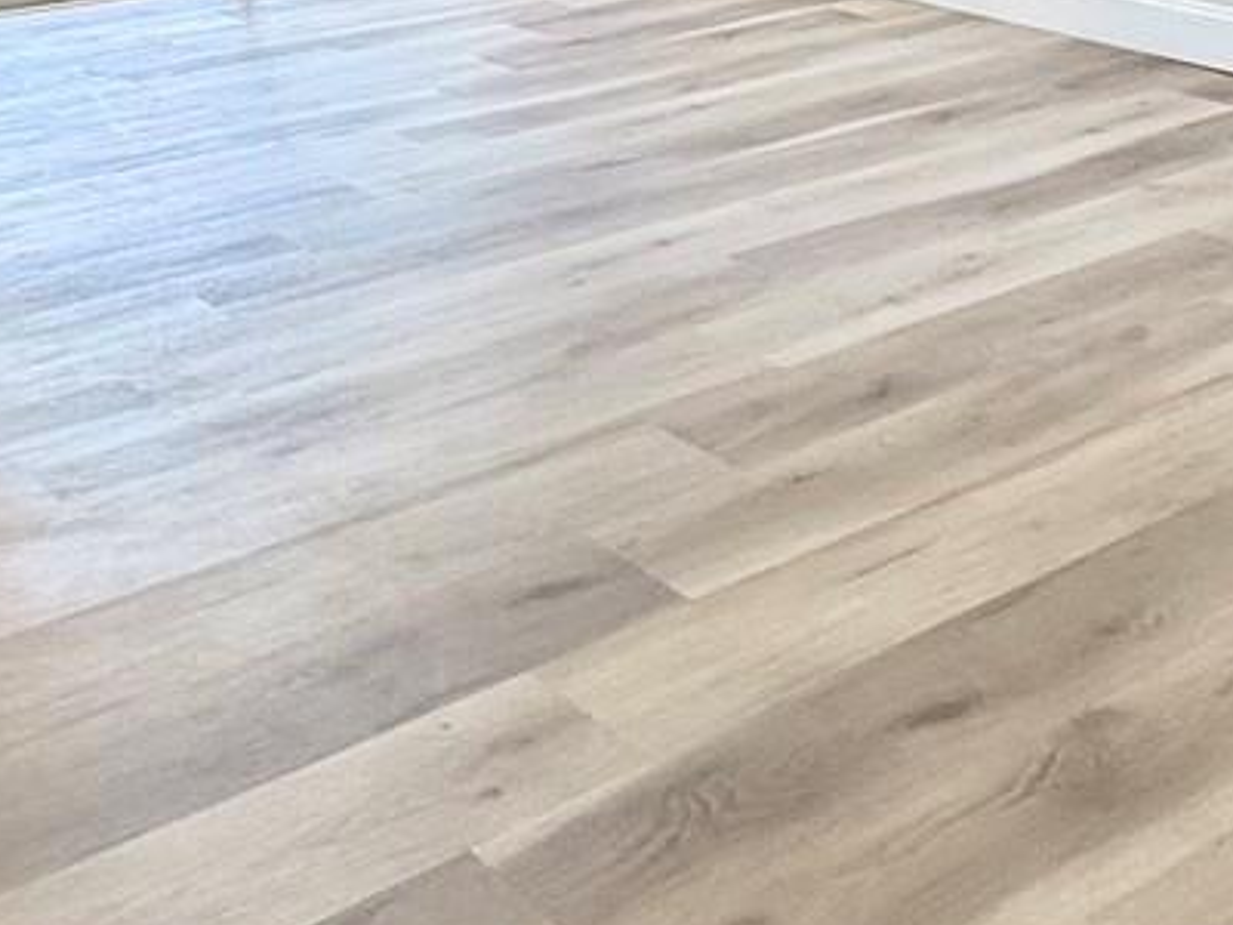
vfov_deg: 22.3
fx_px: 1995
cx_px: 395
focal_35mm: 56
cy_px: -392
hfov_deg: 34.0
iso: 64
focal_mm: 2.22
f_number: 2.2
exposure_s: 1/120
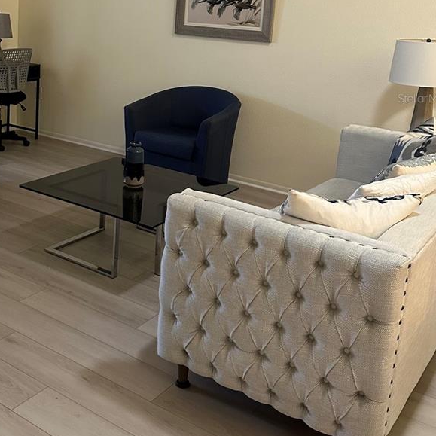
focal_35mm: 44
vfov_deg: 37.2
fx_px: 627
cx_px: 112
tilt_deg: -9.7
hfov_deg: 37.5
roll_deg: -2.7
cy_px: 98
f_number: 1.78
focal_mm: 6.86
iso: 500
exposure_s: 1/60
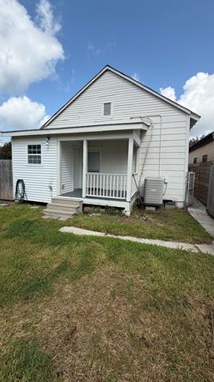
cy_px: 183
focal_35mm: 16
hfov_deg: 66.9
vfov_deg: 99.4
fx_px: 162
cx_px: 101
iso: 20
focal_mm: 2.22
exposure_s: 1/770
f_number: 2.2
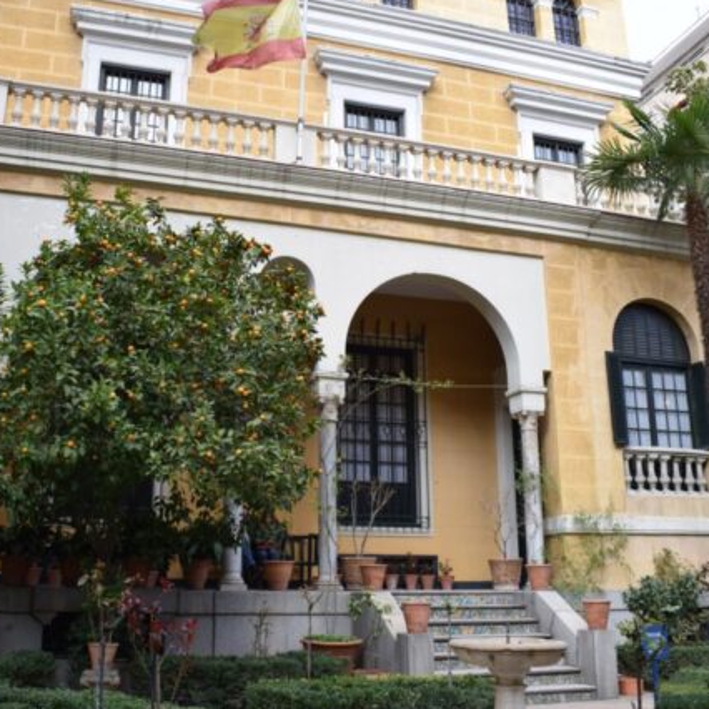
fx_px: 811
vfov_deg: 47.2
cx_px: 303
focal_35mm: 35
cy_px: 356
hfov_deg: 47.1
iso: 400
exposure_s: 1/160
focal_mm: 18
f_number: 6.3
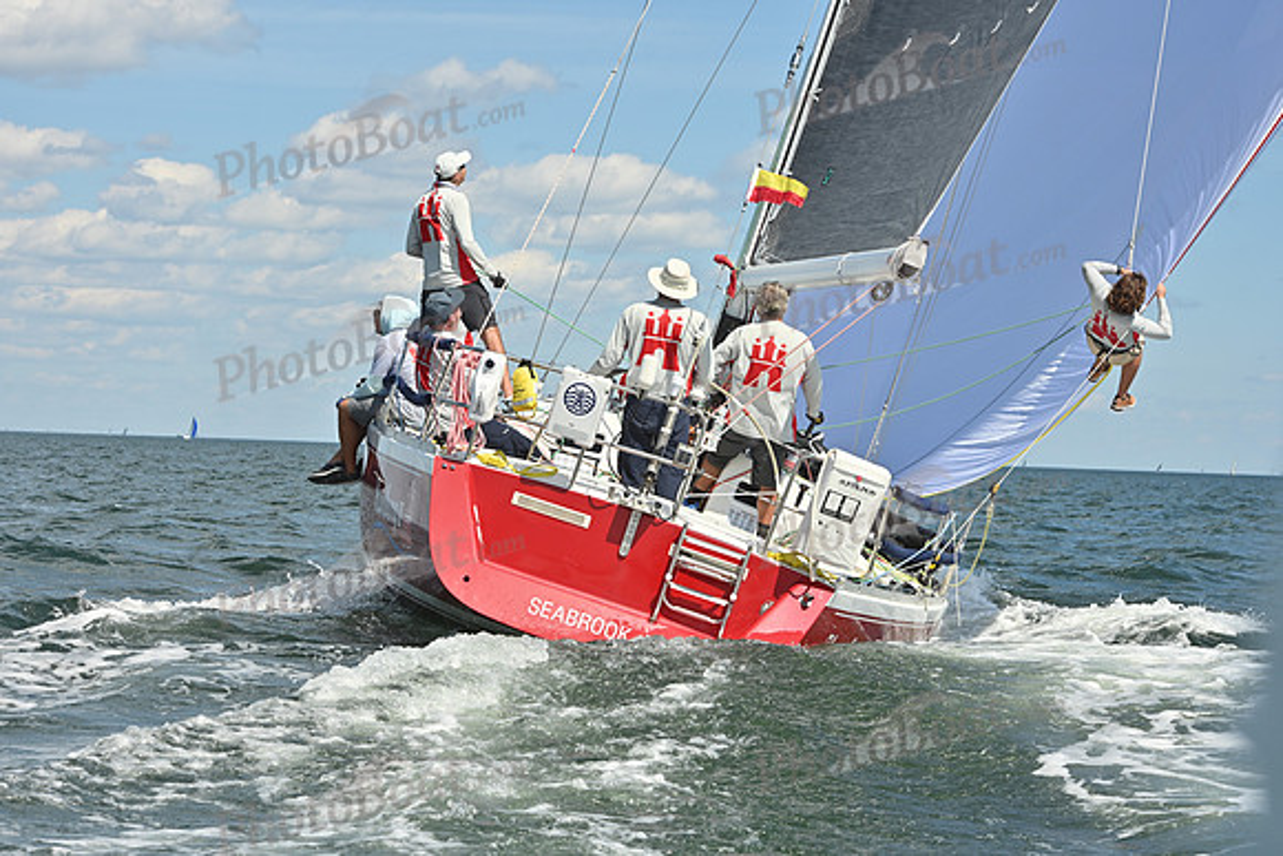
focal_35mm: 98
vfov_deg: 14.0
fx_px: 3493
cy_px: 428
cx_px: 642
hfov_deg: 20.8
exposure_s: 1/1000
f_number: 10
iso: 250
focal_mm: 98
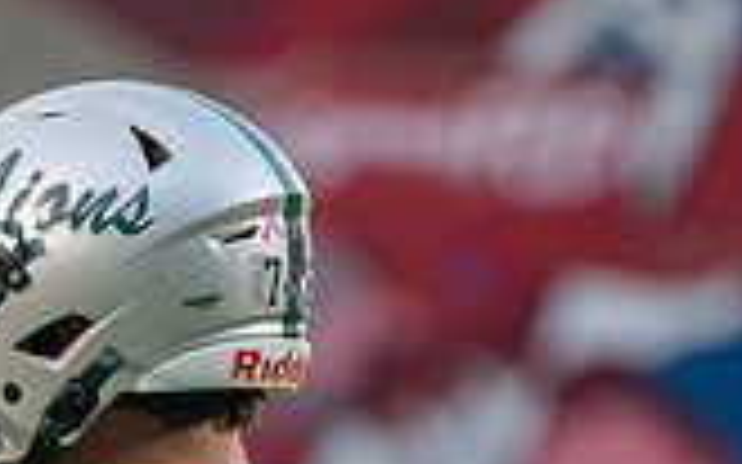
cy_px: 817
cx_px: 24
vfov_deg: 0.9
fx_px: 28463
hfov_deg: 1.5
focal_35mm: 1408
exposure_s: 1/1250
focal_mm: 330
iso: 5000
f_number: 5.6
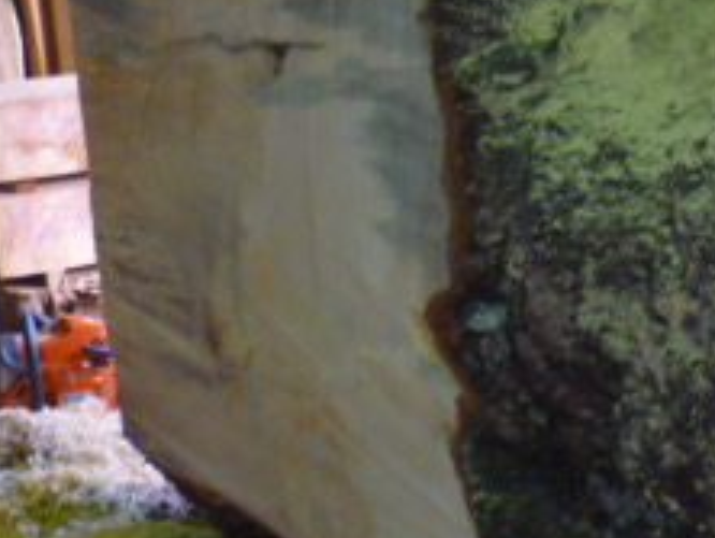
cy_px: 316
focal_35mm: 95
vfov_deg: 15.6
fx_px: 1964
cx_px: 892
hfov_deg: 19.3
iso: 200
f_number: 2.8
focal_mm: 5.5
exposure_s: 1/40
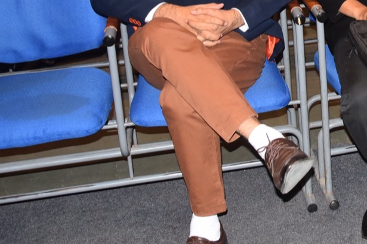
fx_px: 795
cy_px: -7
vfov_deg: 17.1
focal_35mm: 78
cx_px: 396
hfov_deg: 24.4
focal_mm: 30
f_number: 5.6
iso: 1000
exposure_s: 1/125
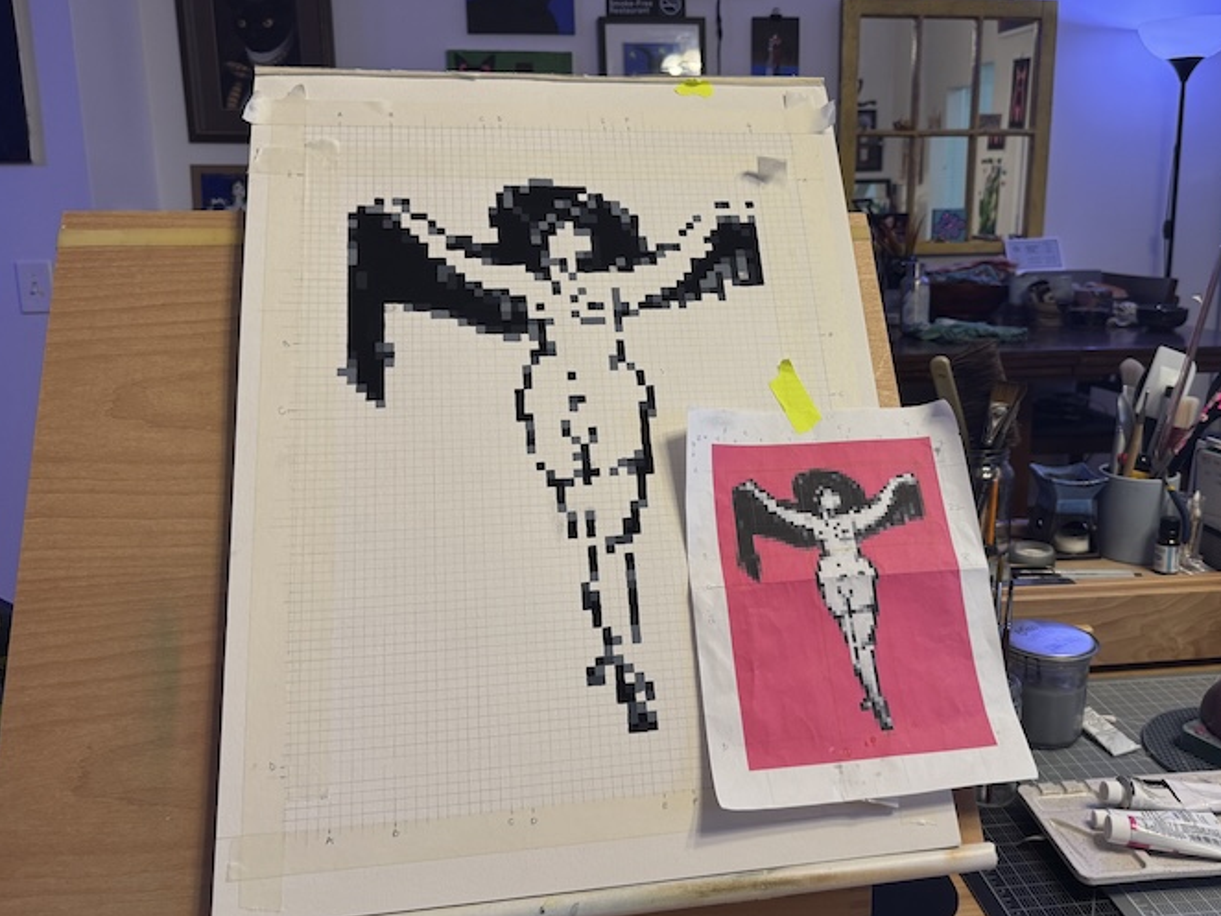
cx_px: 703
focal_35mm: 29
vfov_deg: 48.2
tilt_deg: -12.1
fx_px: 1023
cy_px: 442
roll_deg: +0.6
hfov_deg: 61.3
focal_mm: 6.76
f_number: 1.78
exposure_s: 1/62
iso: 160
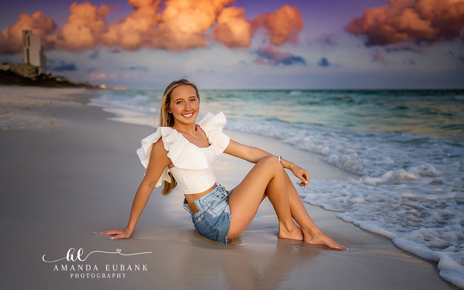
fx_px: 455
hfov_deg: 54.0
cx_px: 230
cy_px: 152
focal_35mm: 36
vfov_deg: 35.3
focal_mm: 35
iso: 250
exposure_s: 1/8000
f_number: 1.8
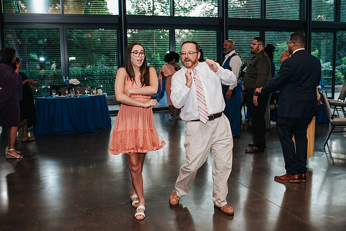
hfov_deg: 49.1
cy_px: 115
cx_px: 186
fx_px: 378
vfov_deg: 33.9
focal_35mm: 39
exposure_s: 1/160
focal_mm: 35
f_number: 2.8
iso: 640
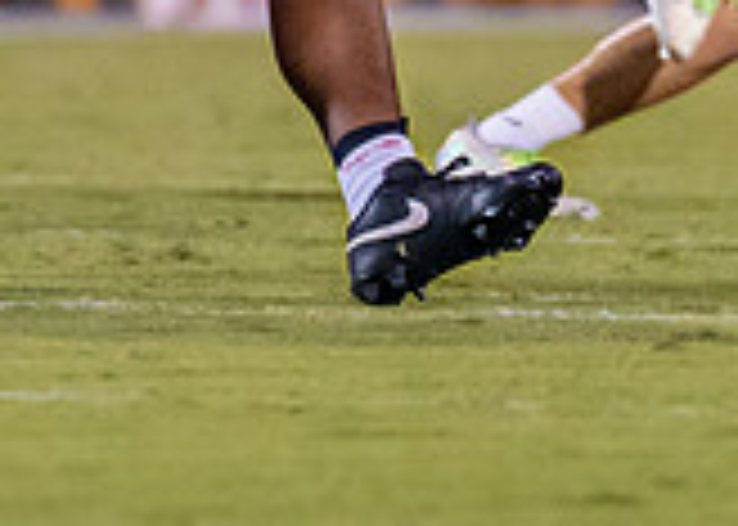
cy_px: -437
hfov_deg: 1.4
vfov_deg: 1.0
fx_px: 29227
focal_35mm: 1395
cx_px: -15
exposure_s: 1/1600
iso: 2000
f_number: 2.8
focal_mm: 200
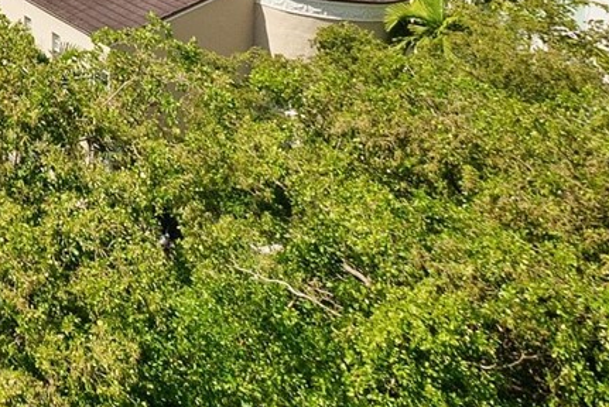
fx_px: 999
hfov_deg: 20.7
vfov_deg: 18.5
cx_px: -533
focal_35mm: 59
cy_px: -307
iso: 200
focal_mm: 10
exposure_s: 1/640
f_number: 8
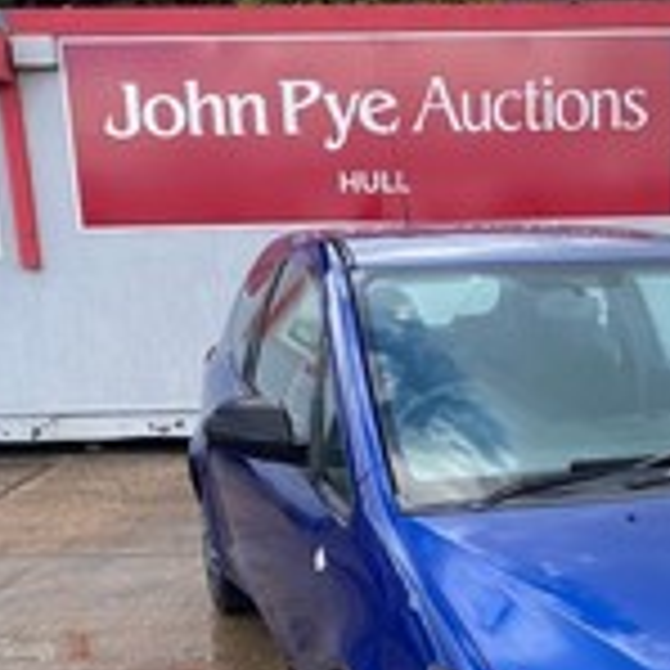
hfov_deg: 30.7
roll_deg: +1.6
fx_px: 1182
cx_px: 558
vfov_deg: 30.9
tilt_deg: -14.5
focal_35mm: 54
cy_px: 531
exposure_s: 1/573
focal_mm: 4.25
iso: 32
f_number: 1.8
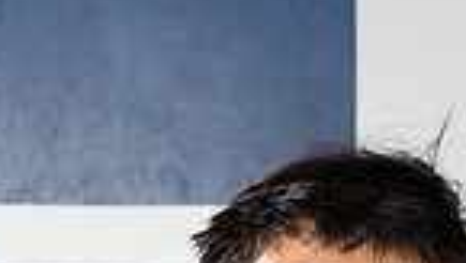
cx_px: 334
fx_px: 2809
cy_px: 696
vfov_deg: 5.2
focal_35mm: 227
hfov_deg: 9.5
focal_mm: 70
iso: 800
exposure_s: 1/250
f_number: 8
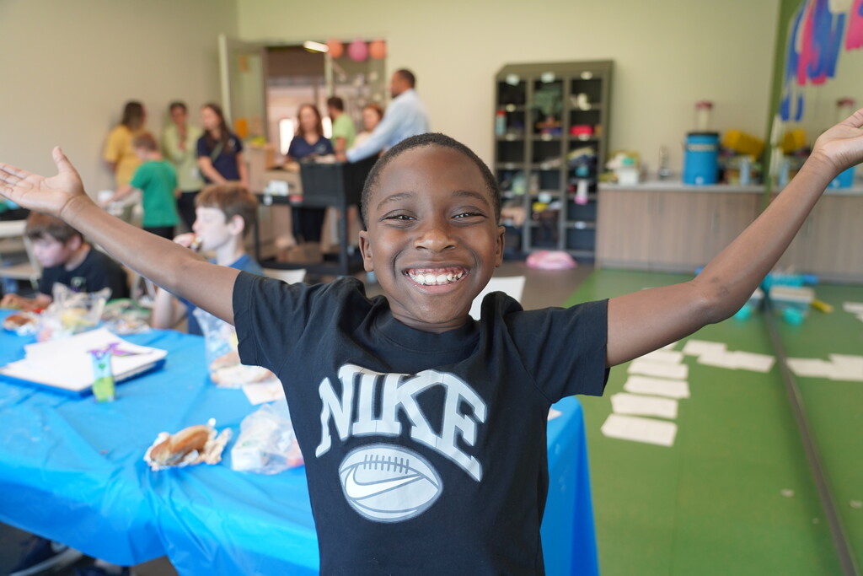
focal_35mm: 29
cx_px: 432
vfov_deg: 45.0
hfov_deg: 63.7
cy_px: 288
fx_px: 695
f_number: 4
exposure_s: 1/160
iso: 1000
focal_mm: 29
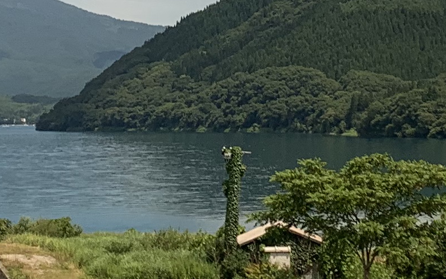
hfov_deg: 14.9
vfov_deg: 9.3
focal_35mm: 140
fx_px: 1701
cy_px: 30
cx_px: 276
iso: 25
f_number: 1.8
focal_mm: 4.25
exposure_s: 1/822
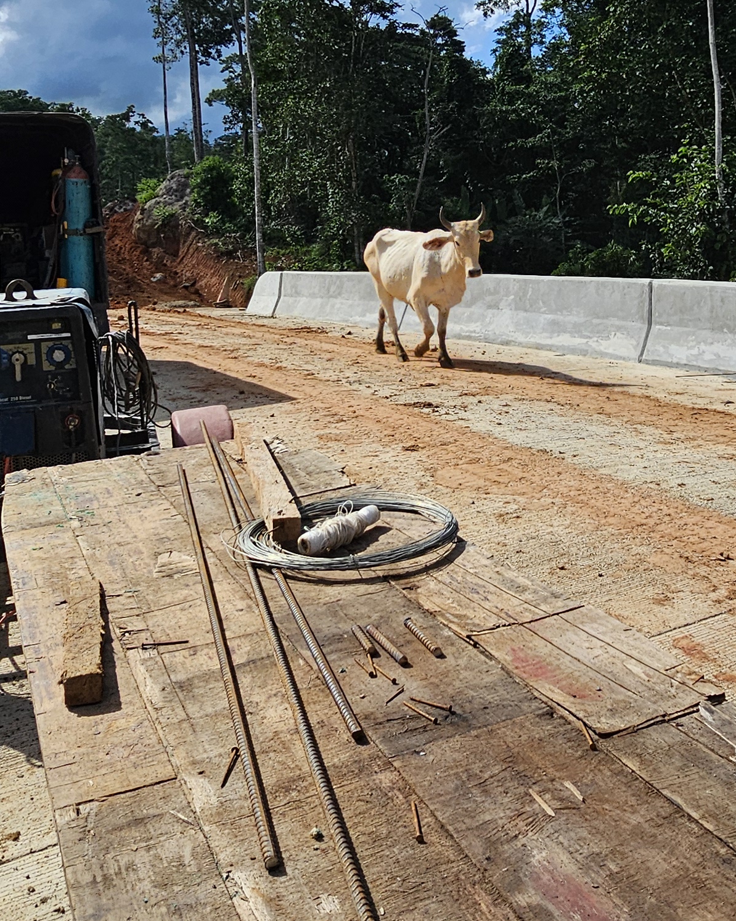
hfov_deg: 43.1
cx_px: 443
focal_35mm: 34
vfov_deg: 51.4
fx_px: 926
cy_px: 273
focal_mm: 2.2
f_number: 2.2
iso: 50
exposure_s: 1/2882
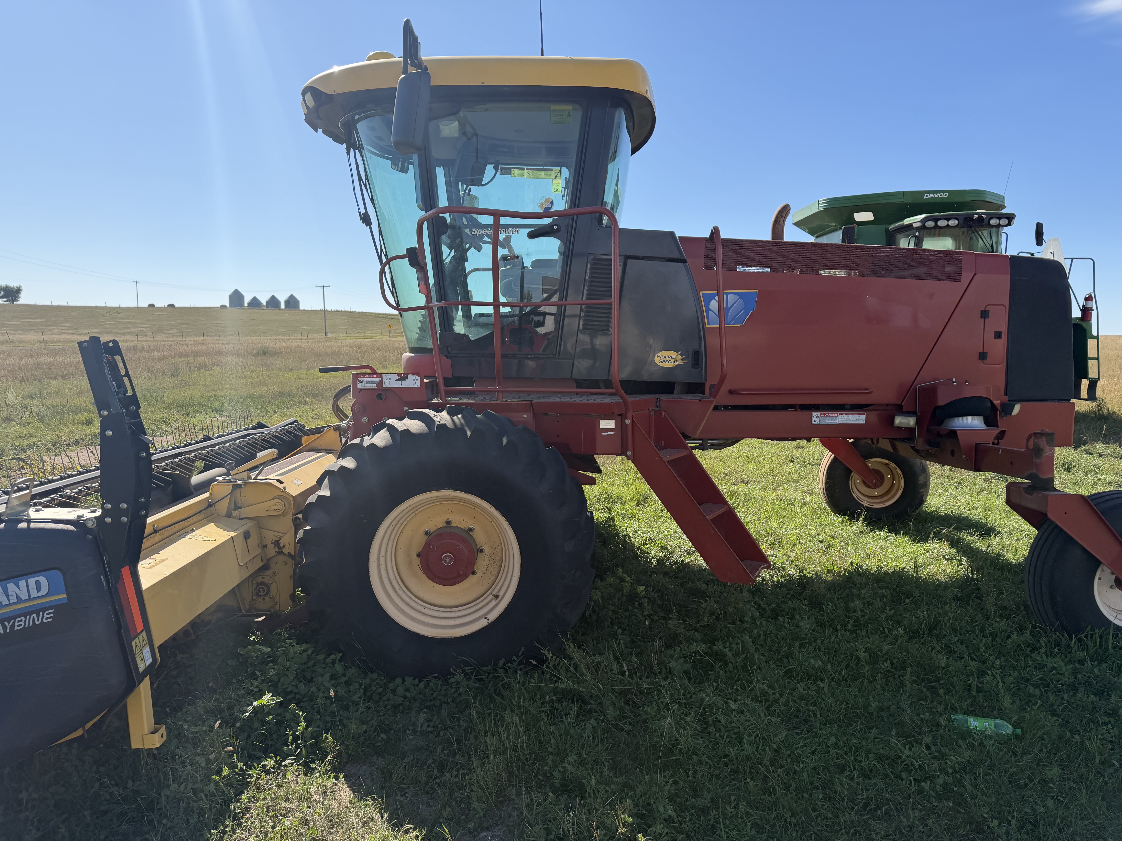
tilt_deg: -6.7
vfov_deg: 56.8
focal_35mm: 24
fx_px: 778
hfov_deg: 71.6
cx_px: 561
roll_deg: -4.2
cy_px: 420
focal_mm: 6.76
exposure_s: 1/4167
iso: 100
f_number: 1.78
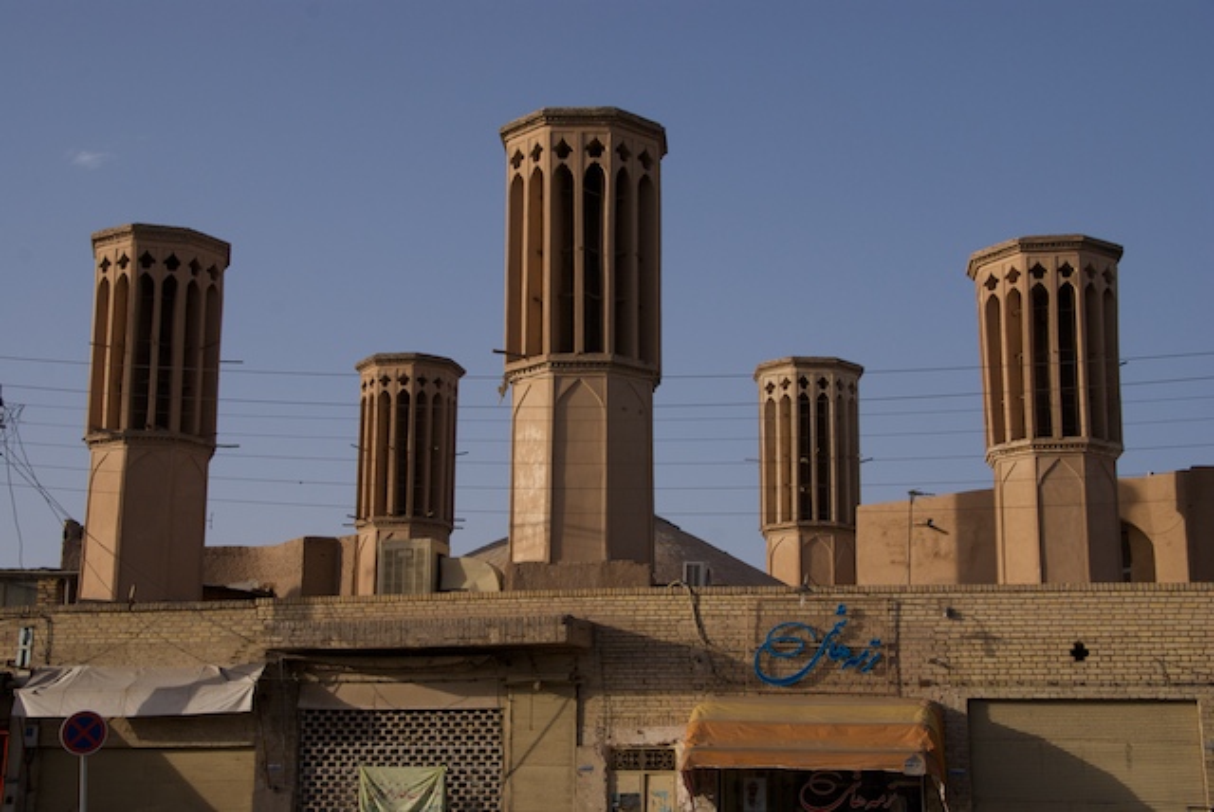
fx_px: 1772
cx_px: 607
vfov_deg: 25.8
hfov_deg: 37.8
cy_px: 406
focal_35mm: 52
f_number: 13
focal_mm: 35
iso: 200
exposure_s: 1/320
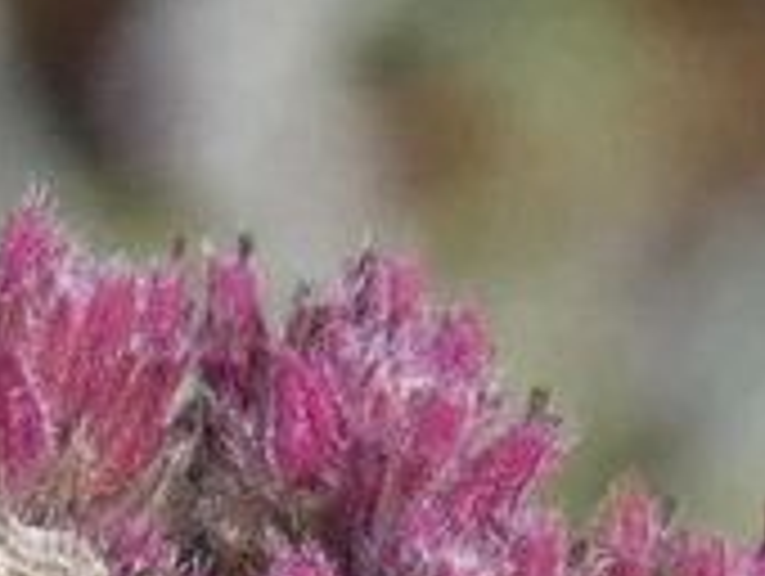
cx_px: -482
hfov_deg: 3.3
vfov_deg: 2.5
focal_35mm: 591
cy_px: 927
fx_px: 13079
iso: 160
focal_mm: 28.1
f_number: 5.4
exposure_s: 1/80
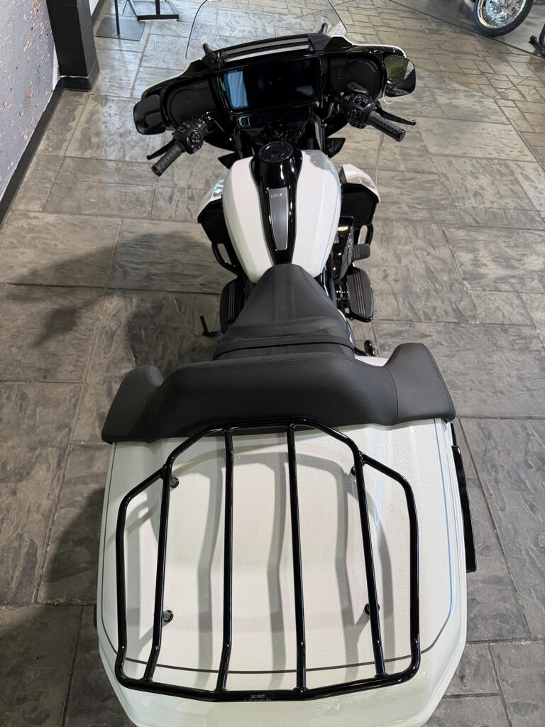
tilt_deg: -50.1
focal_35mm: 24
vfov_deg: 71.6
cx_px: 272
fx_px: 504
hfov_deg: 56.8
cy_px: 364
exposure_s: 1/120
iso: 200
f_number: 1.78
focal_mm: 6.76
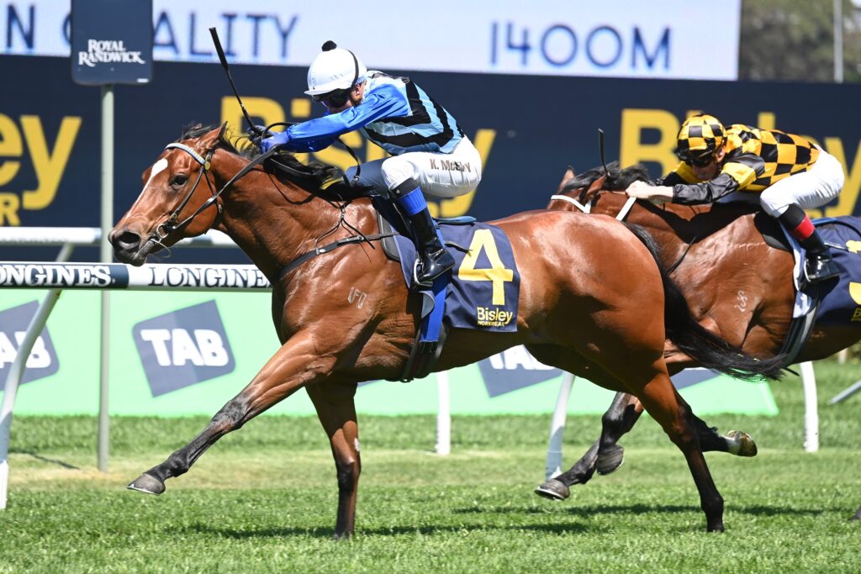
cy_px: 287
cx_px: 430
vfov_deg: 4.4
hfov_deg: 6.6
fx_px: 7415
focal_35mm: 310
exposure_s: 1/1600
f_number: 5.6
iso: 640
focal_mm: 310
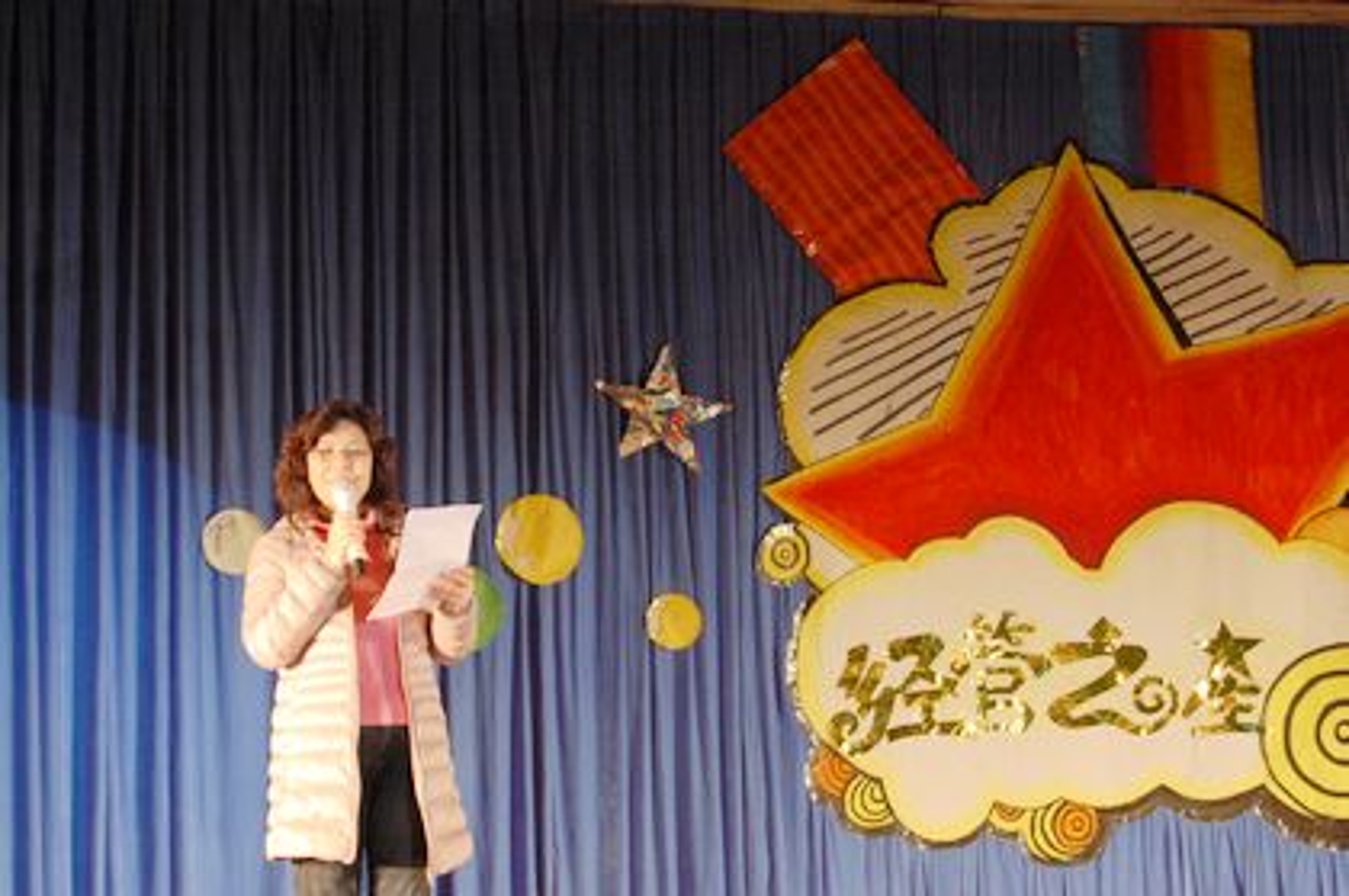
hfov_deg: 24.6
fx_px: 3088
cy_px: 448
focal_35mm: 82
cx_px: 674
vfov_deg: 16.5
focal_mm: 55
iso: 800
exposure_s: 1/60
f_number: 5.6
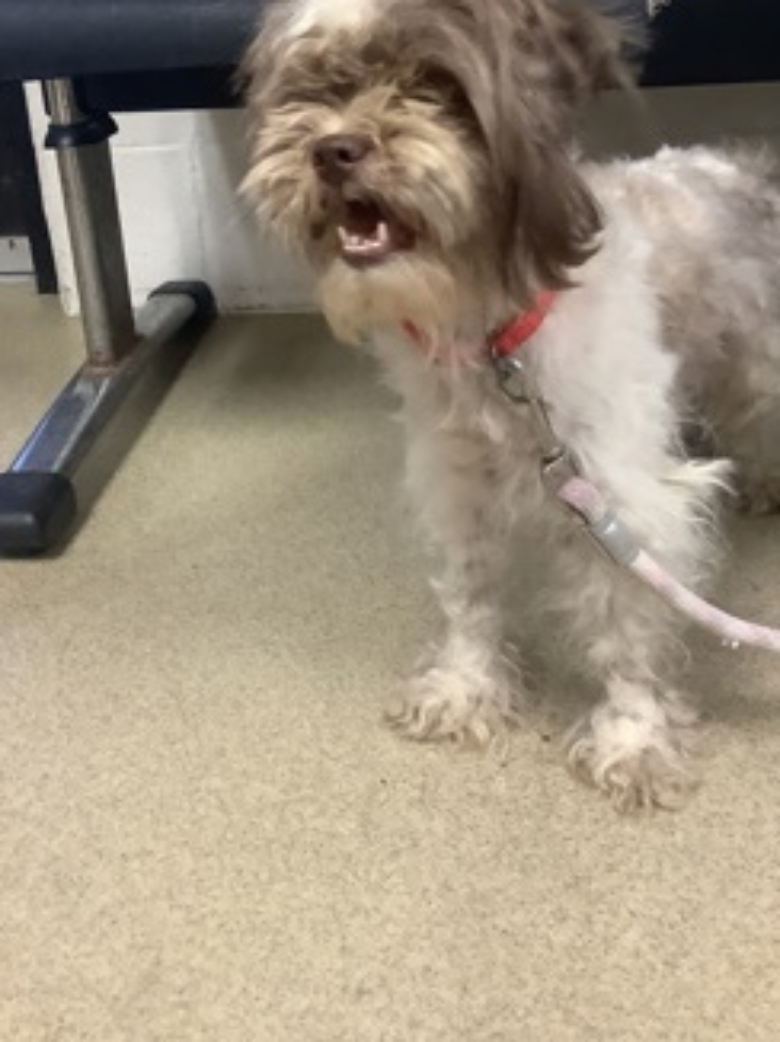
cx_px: 324
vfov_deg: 46.4
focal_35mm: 40
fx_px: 1203
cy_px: 387
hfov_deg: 35.8
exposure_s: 1/60
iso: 250
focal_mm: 3.3
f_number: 2.4
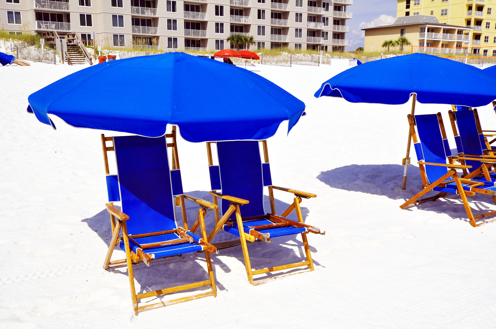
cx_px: 248
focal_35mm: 36
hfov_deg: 53.2
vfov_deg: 36.8
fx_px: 495
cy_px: 164
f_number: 10
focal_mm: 24
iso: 200
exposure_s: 1/400
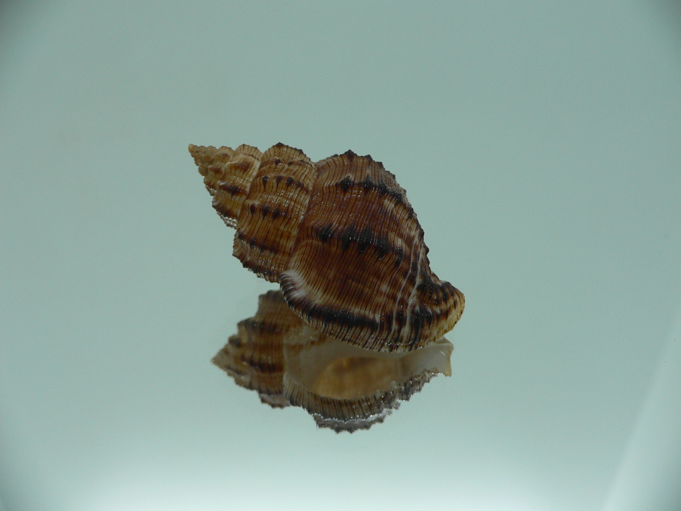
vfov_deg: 40.7
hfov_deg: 52.6
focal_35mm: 35
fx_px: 689
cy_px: 256
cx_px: 340
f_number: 2.8
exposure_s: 1/60
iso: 80
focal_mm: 4.6
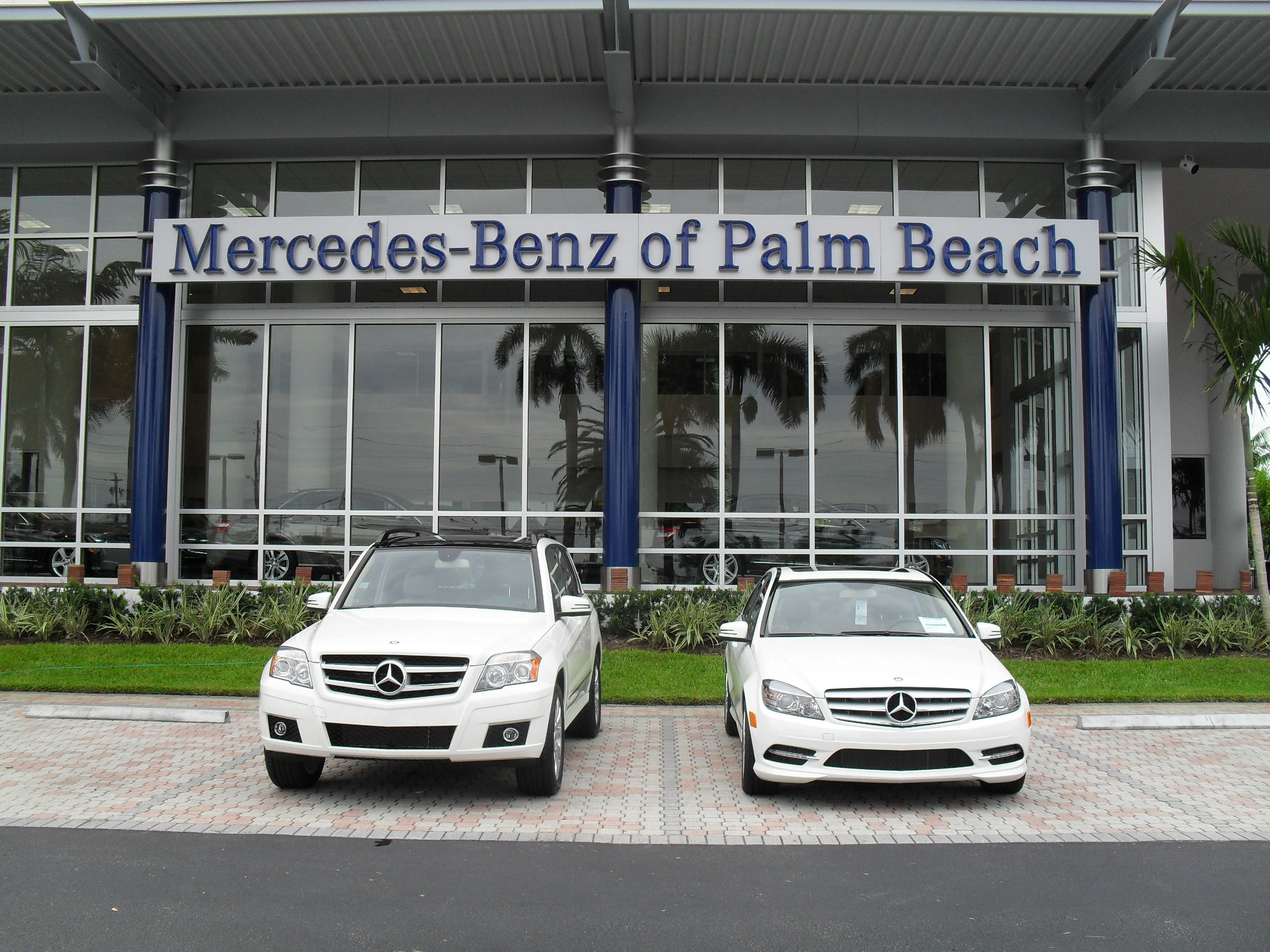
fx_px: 1284
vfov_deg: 40.7
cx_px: 635
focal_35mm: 35
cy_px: 476
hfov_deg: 52.6
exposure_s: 1/350
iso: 100
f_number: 3.2
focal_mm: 6.3
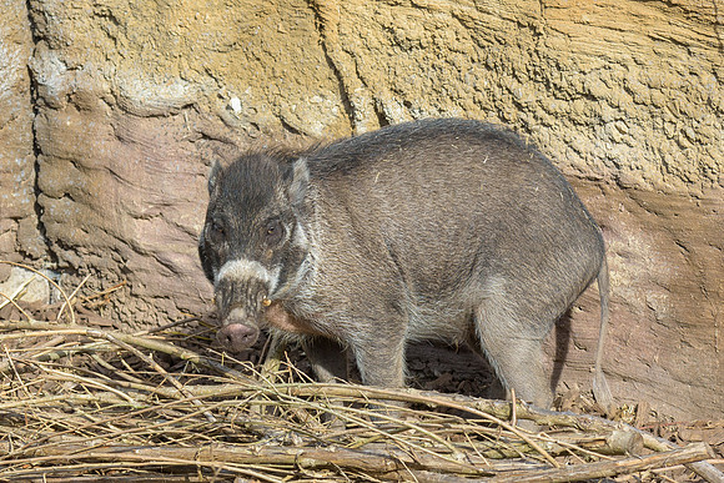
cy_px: 310
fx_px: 7876
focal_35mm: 392
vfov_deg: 3.5
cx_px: 175
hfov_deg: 5.3
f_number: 8
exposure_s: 1/800
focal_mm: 200
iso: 500
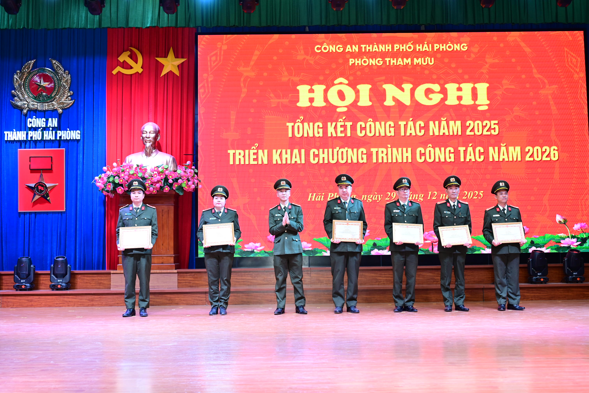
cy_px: 196
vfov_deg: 32.6
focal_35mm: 41
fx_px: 671
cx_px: 294
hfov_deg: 47.4
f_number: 4
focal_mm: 41
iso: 1600
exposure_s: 1/160
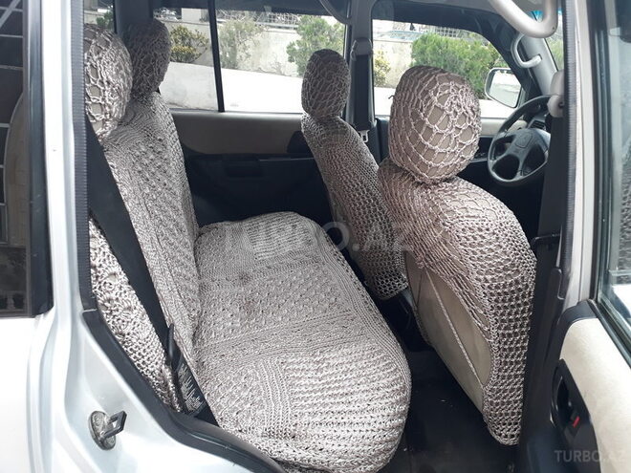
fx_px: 492
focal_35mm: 27
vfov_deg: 51.4
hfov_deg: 65.3
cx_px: 316
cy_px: 236
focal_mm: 3.6
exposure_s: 1/120
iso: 80
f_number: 1.9
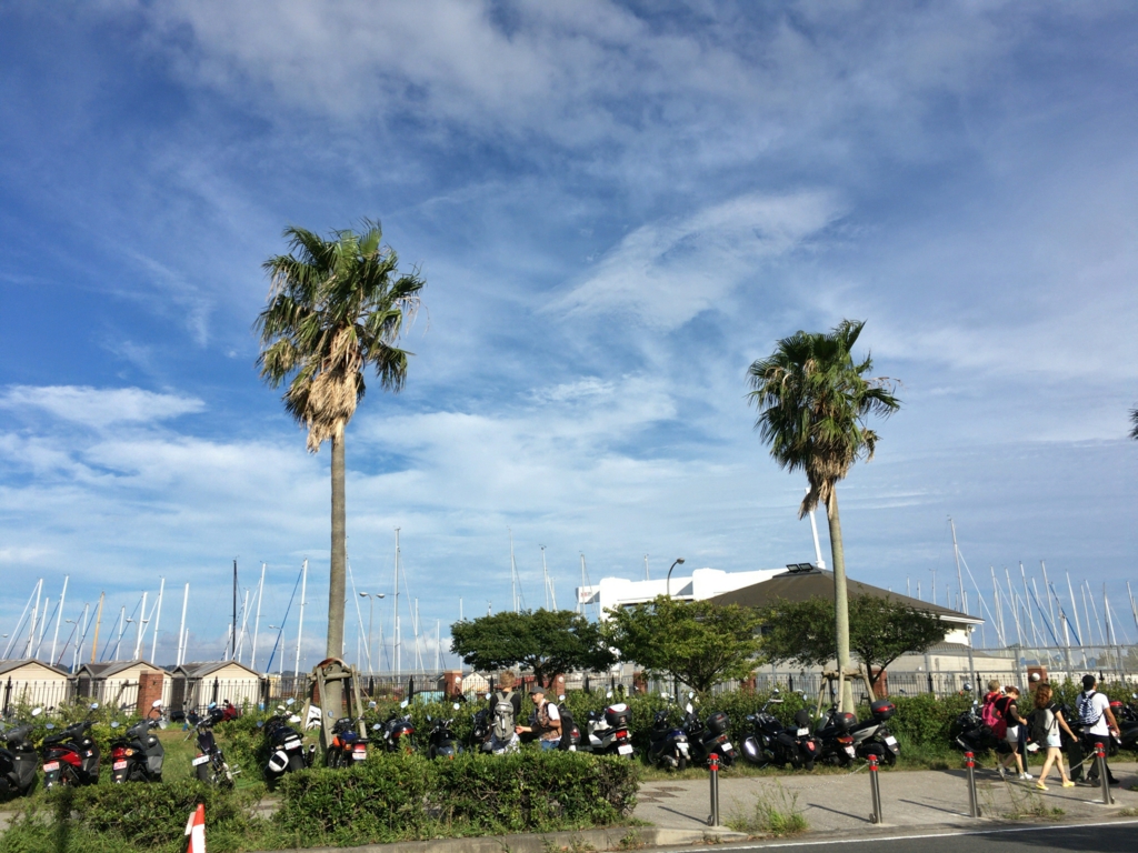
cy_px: 426
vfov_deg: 48.2
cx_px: 569
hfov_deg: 61.7
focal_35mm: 29
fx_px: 953
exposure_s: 1/962
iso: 25
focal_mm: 4.15
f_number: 2.2
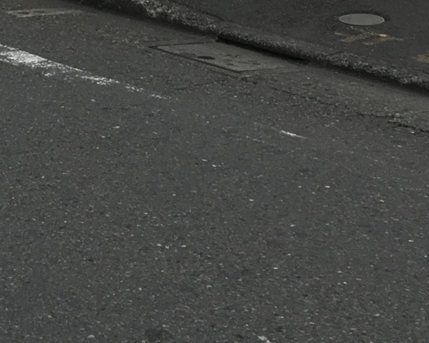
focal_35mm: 158
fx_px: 2007
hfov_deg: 12.0
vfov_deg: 8.4
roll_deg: +0.4
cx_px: -46
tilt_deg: +6.3
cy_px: -641
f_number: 2.2
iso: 25
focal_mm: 4.15
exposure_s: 1/136
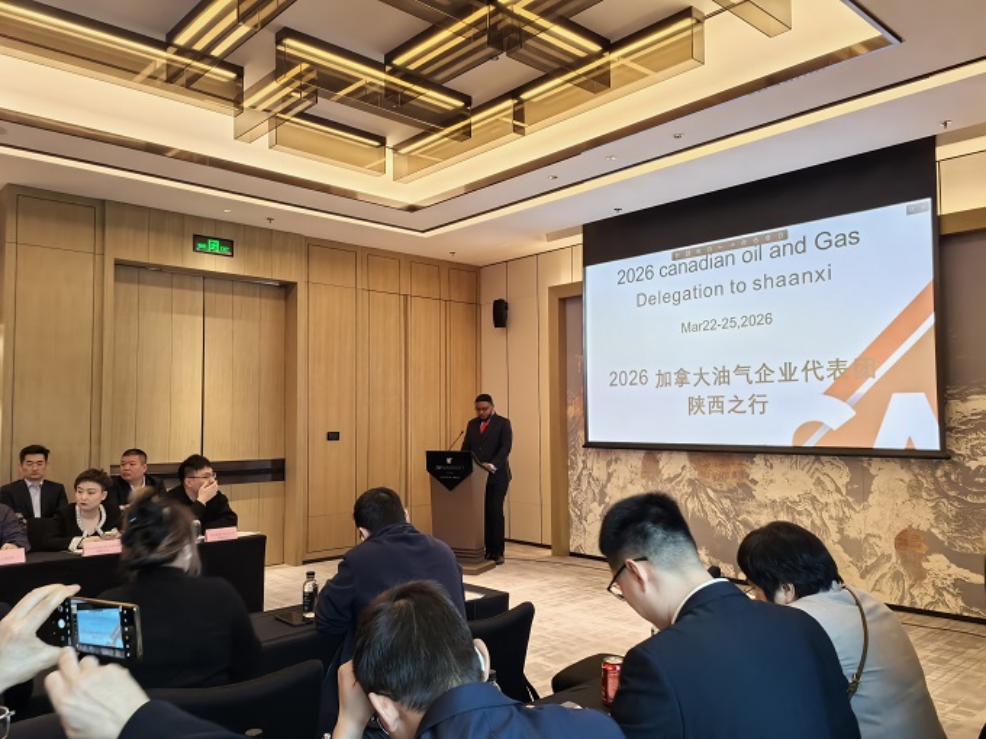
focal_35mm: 27
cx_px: 493
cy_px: 370
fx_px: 769
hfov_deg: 65.3
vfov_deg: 51.4
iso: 400
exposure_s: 1/30.7
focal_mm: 5.75
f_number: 4
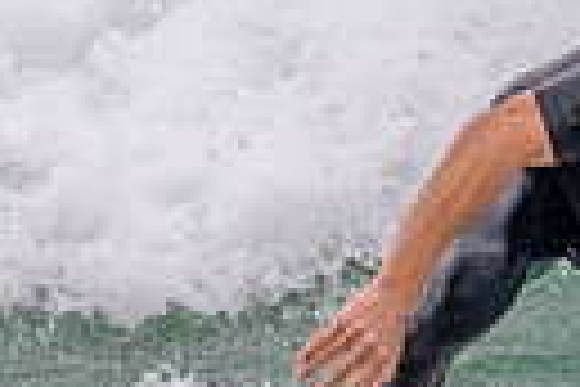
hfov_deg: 0.4
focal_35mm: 4875
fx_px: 78536
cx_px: 683
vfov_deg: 0.3
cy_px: 355
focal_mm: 800
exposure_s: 1/2000
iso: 2200
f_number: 11
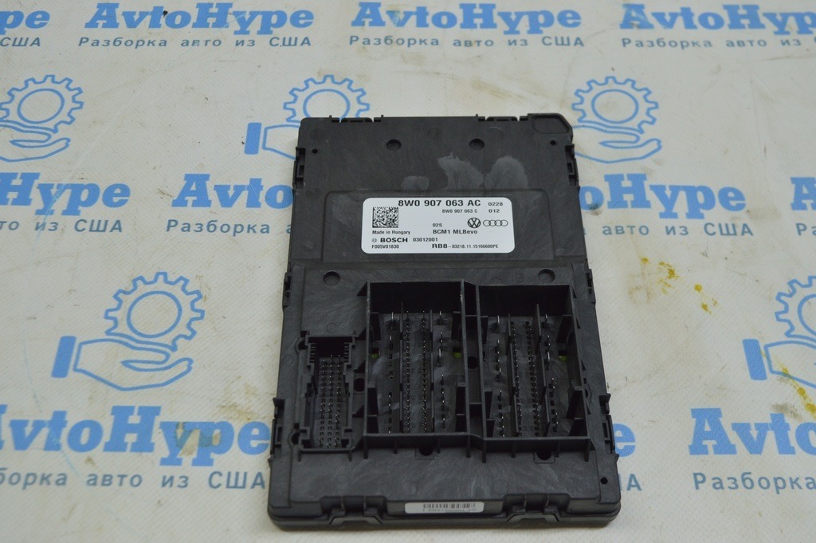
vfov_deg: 33.0
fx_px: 917
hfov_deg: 48.0
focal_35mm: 40
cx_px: 408
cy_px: 272
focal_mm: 27
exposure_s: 1/40
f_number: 5.6
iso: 400
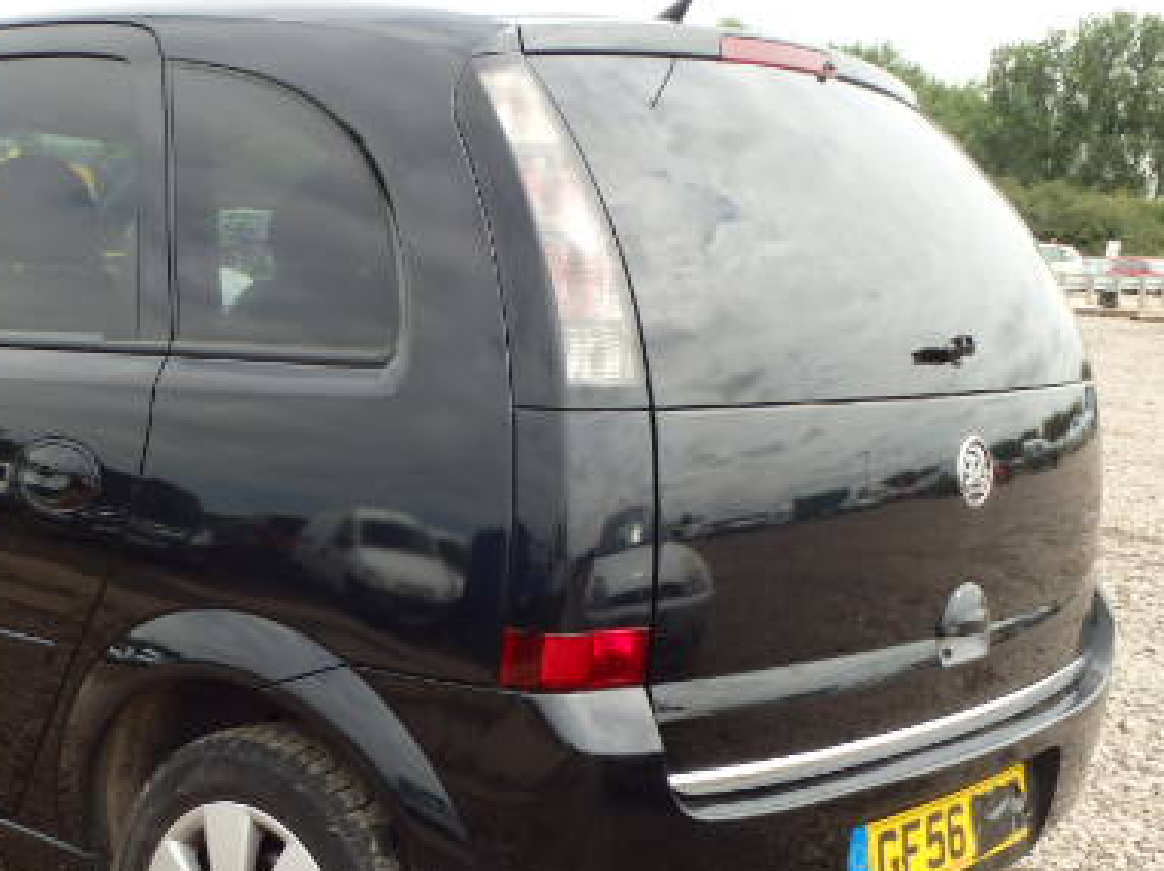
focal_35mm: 57
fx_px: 1915
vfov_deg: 25.5
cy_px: 597
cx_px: 302
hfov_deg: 33.2
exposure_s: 1/320
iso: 125
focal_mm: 6.1
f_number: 4.4
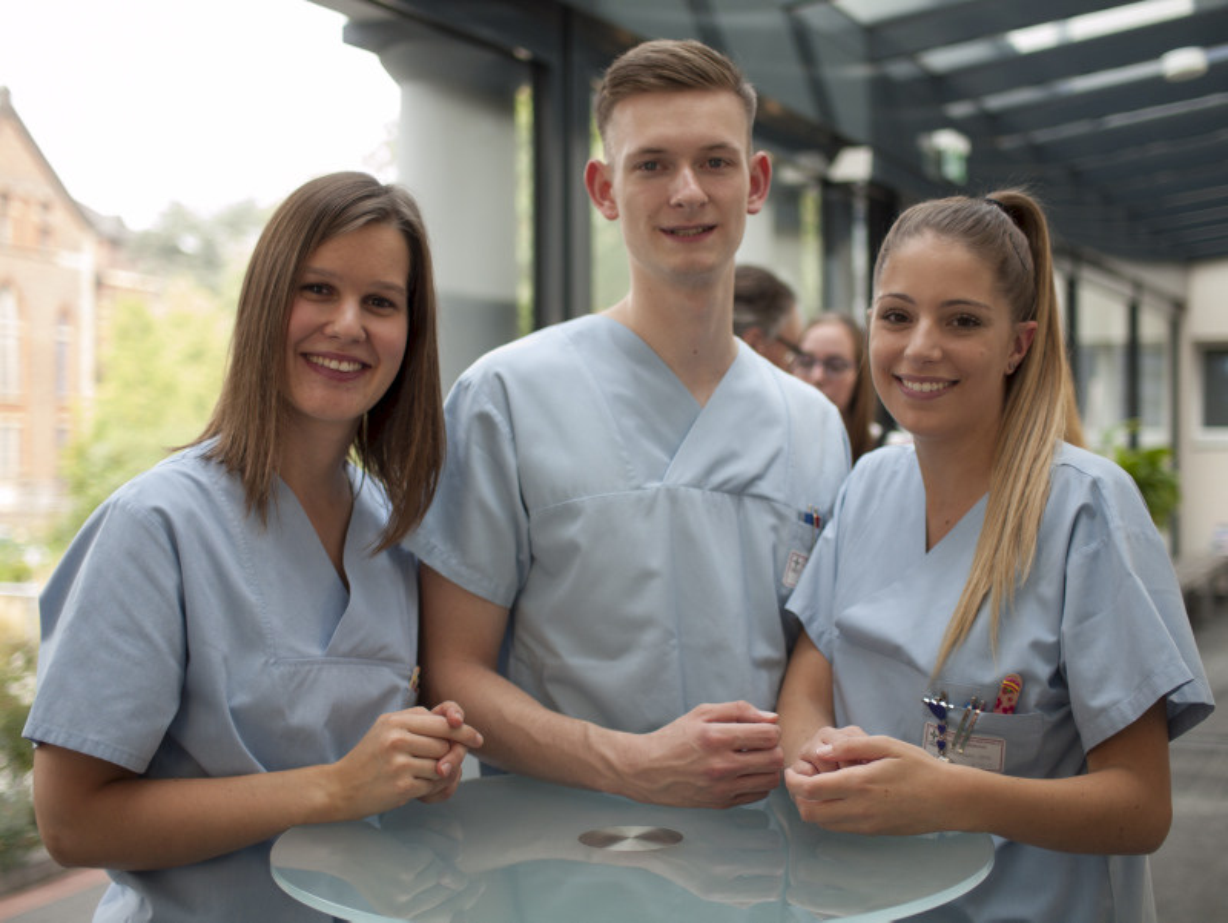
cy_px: 462
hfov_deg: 38.2
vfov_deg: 29.1
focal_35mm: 50
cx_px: 614
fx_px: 1775
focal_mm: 25
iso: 100
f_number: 1.4
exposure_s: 1/500
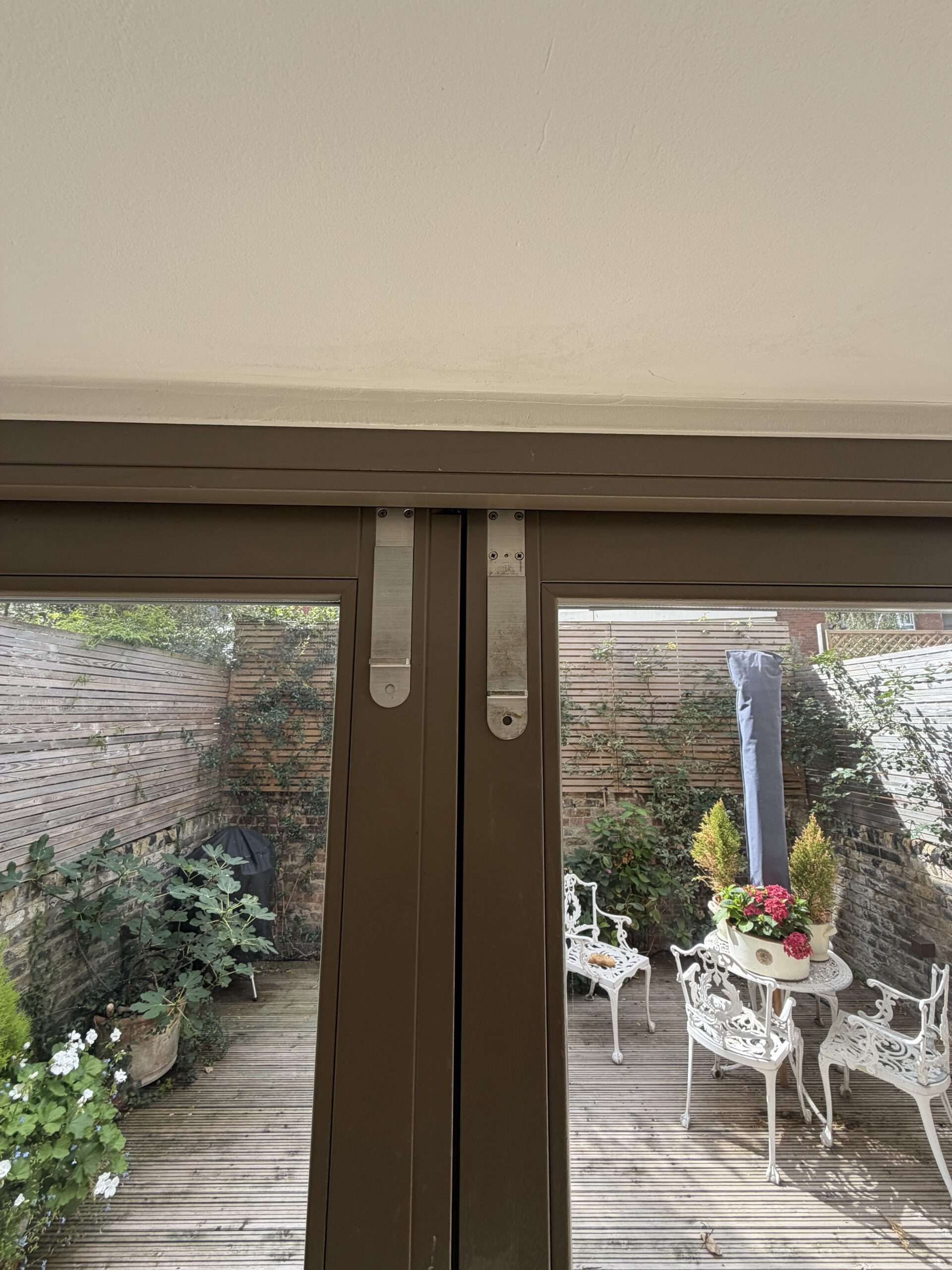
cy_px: 635
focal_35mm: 14
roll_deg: -0.8
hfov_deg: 85.7
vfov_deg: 102.1
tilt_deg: +9.5
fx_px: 513
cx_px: 476
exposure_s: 1/361
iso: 50
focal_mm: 2.22
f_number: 2.2
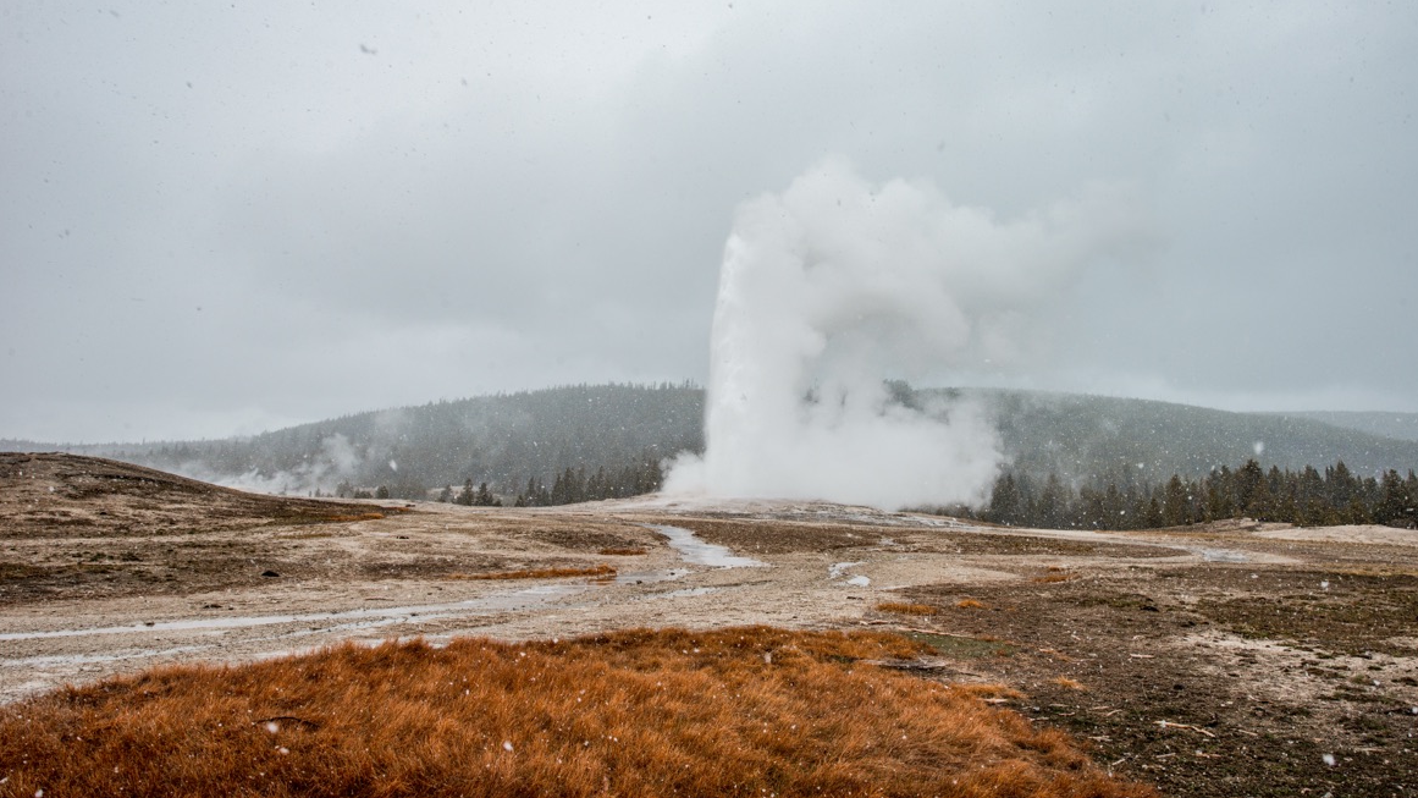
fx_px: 978
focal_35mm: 26
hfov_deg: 71.9
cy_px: 328
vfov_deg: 44.2
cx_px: 732
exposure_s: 1/250
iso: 200
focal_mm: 24
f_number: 11
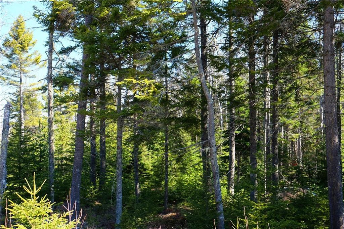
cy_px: 114
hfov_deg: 48.5
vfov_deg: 33.4
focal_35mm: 40
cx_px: 172
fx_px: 382
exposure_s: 1/210
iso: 400
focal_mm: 26.5
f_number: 5.6
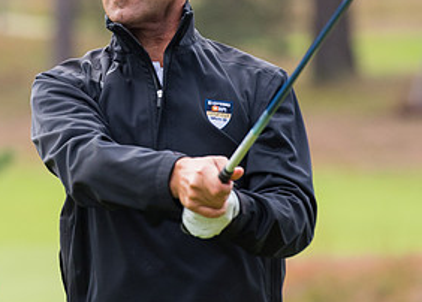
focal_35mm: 499
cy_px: 44
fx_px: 5986
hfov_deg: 4.0
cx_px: 92
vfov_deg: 2.9
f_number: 4
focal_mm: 200
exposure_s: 1/1000
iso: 1000
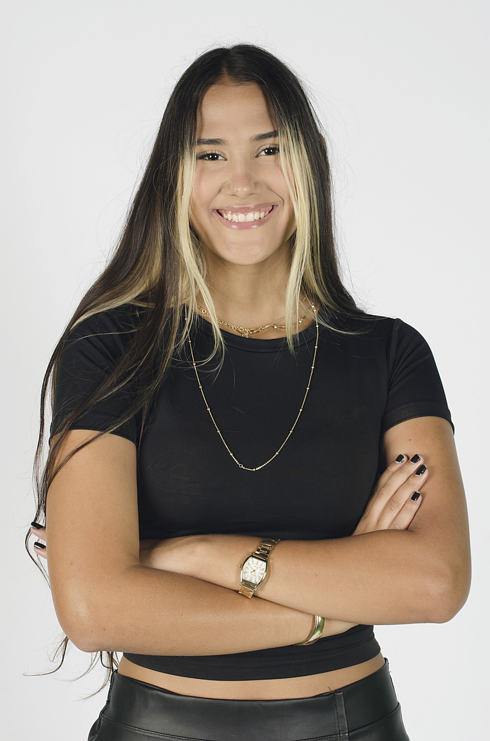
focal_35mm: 93
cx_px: 245
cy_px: 370
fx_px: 1907
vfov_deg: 22.0
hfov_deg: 14.6
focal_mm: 62
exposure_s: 1/125
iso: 200
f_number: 8
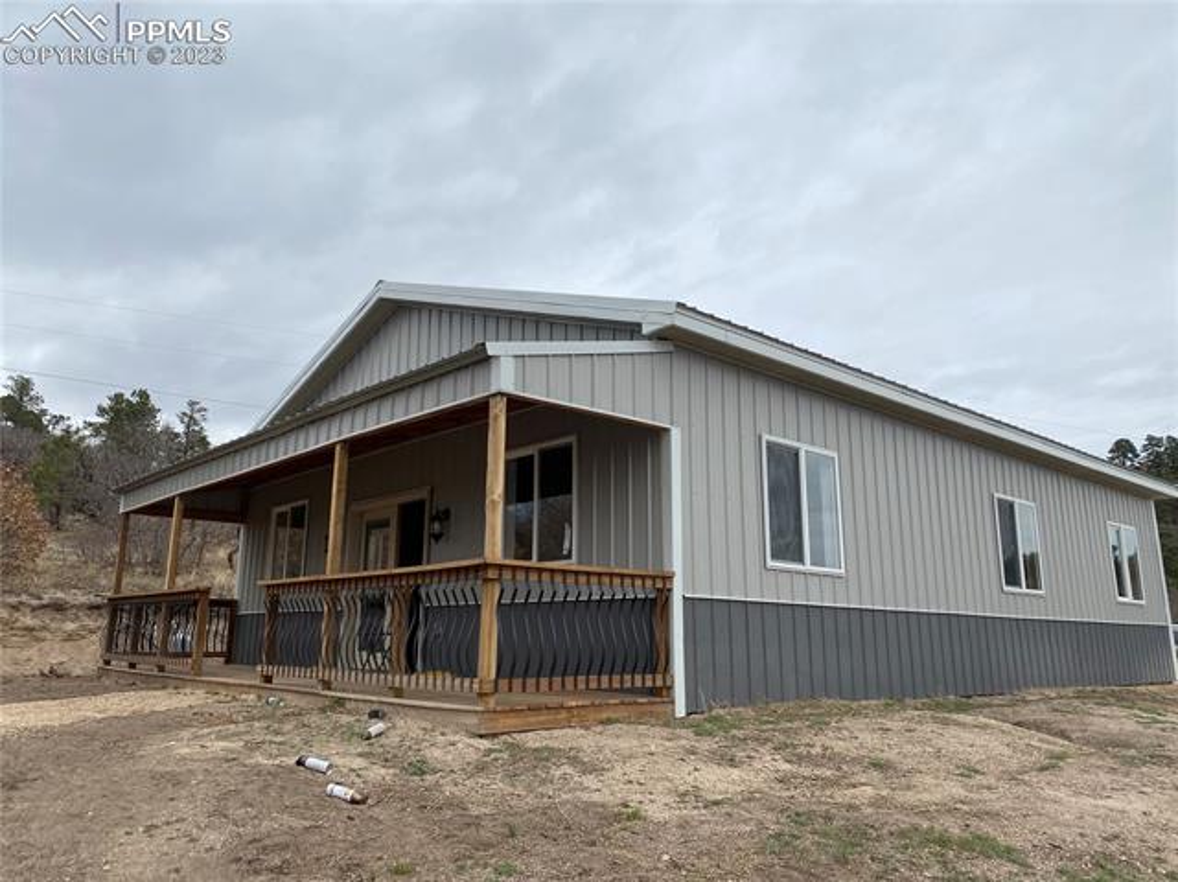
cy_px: 441
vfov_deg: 53.0
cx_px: 589
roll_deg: -1.3
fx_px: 884
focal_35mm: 26
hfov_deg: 67.3
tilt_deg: +11.8
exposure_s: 1/4274
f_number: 1.8
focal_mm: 4.25
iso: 32
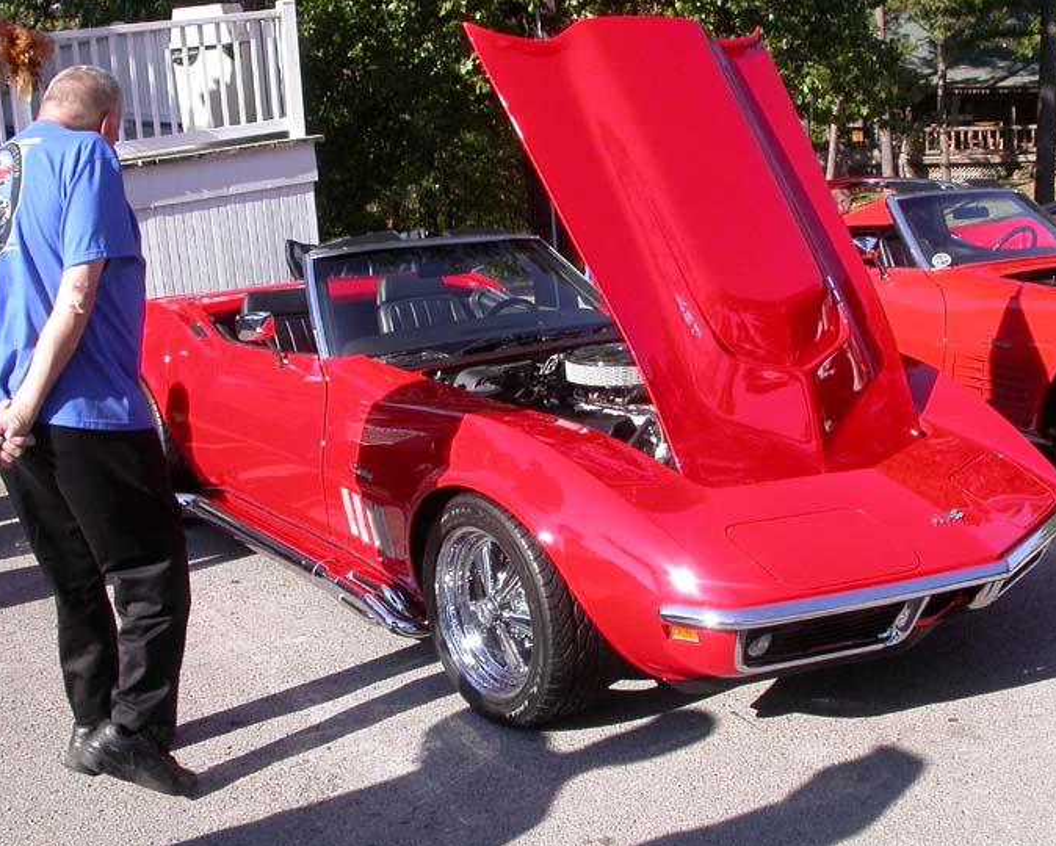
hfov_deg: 42.0
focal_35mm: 44
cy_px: 382
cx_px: 561
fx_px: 1376
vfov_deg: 34.2
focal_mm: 7.85
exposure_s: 1/218
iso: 100
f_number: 6
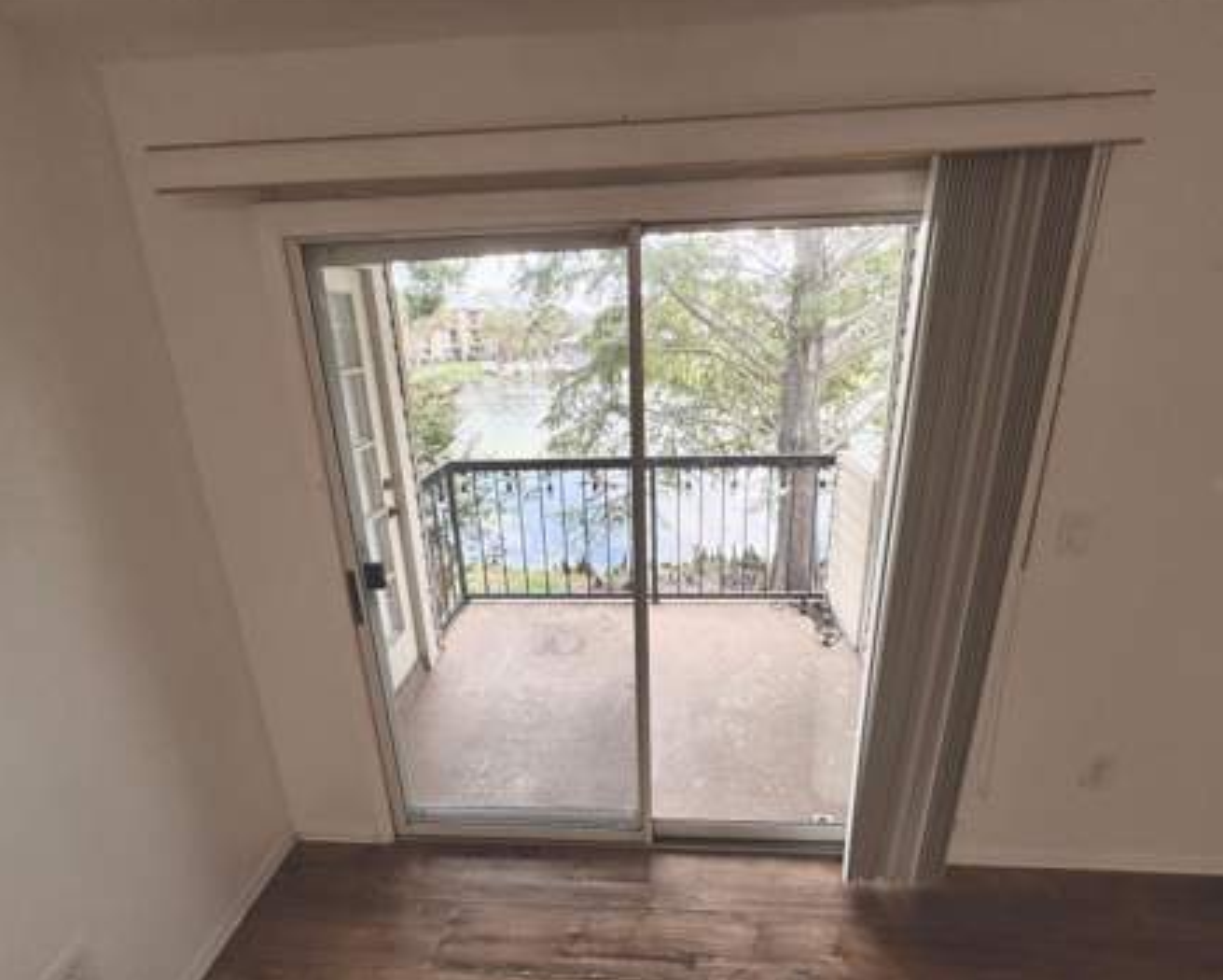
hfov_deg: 96.8
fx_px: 543
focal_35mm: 15
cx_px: 618
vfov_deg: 84.1
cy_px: 484
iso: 40
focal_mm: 2.22
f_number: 2.2
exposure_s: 1/120
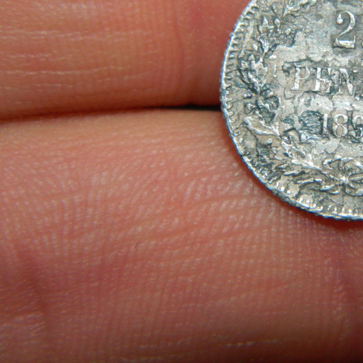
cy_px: 115
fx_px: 1993
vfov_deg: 10.4
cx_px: 328
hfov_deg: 10.4
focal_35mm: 168
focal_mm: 18.6
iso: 200
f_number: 12.6
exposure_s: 1/60
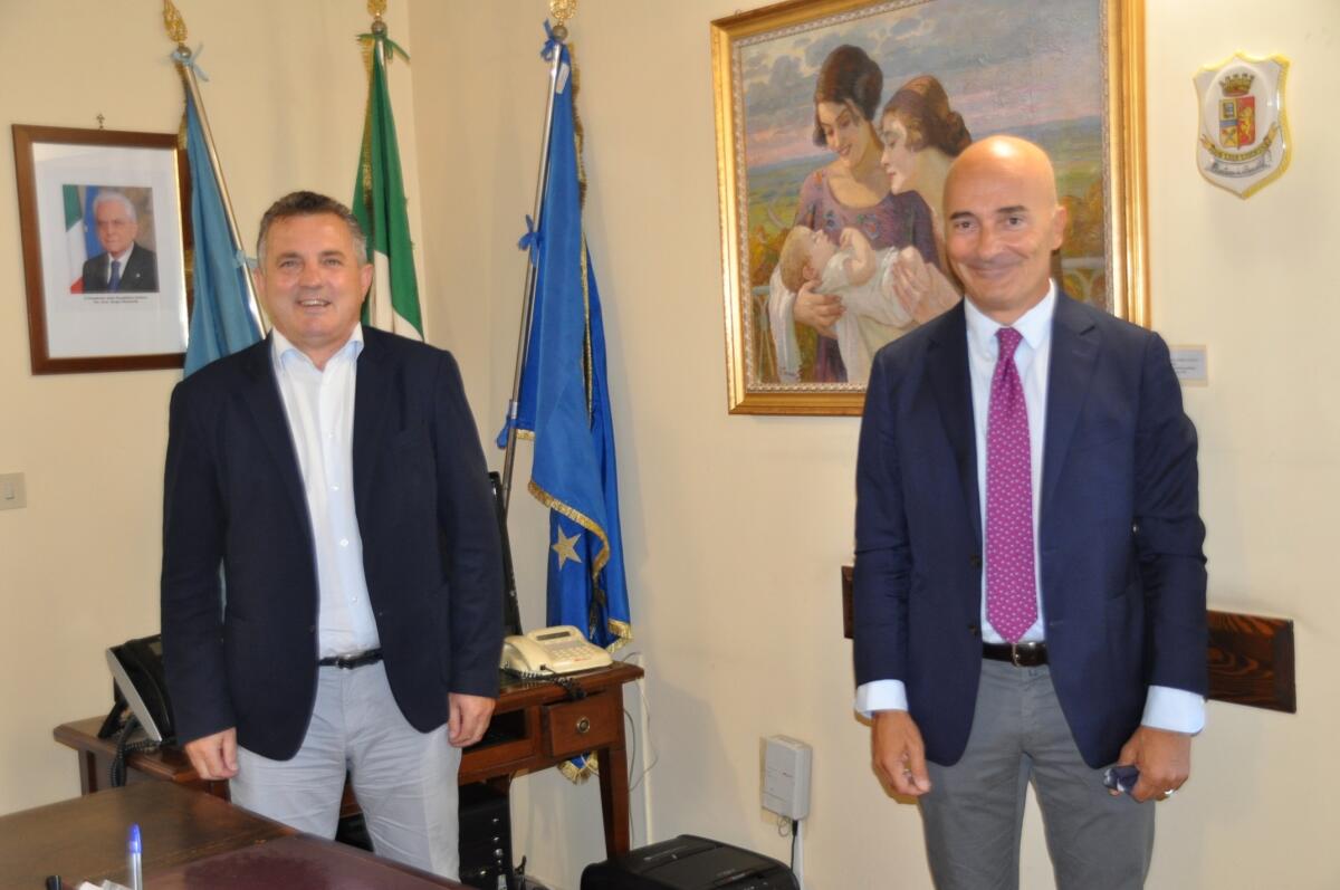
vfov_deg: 28.0
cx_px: 670
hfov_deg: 41.2
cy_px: 445
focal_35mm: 48
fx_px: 1784
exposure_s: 1/80
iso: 800
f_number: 4.2
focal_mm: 32
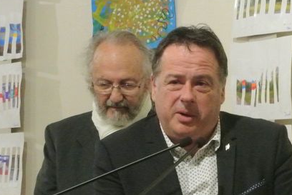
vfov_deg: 8.6
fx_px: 1291
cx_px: 254
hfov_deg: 12.8
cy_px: 183
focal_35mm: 159
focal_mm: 30
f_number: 11
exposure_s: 1/60
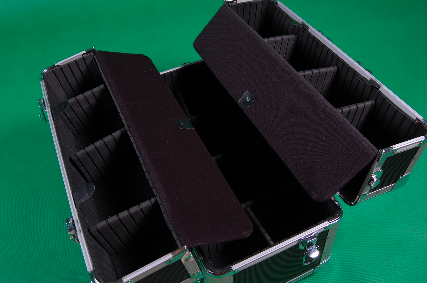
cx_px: 214
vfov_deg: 38.2
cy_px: 142
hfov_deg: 55.2
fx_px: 409
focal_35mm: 34
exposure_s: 1/125
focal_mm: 23
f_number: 8
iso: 200
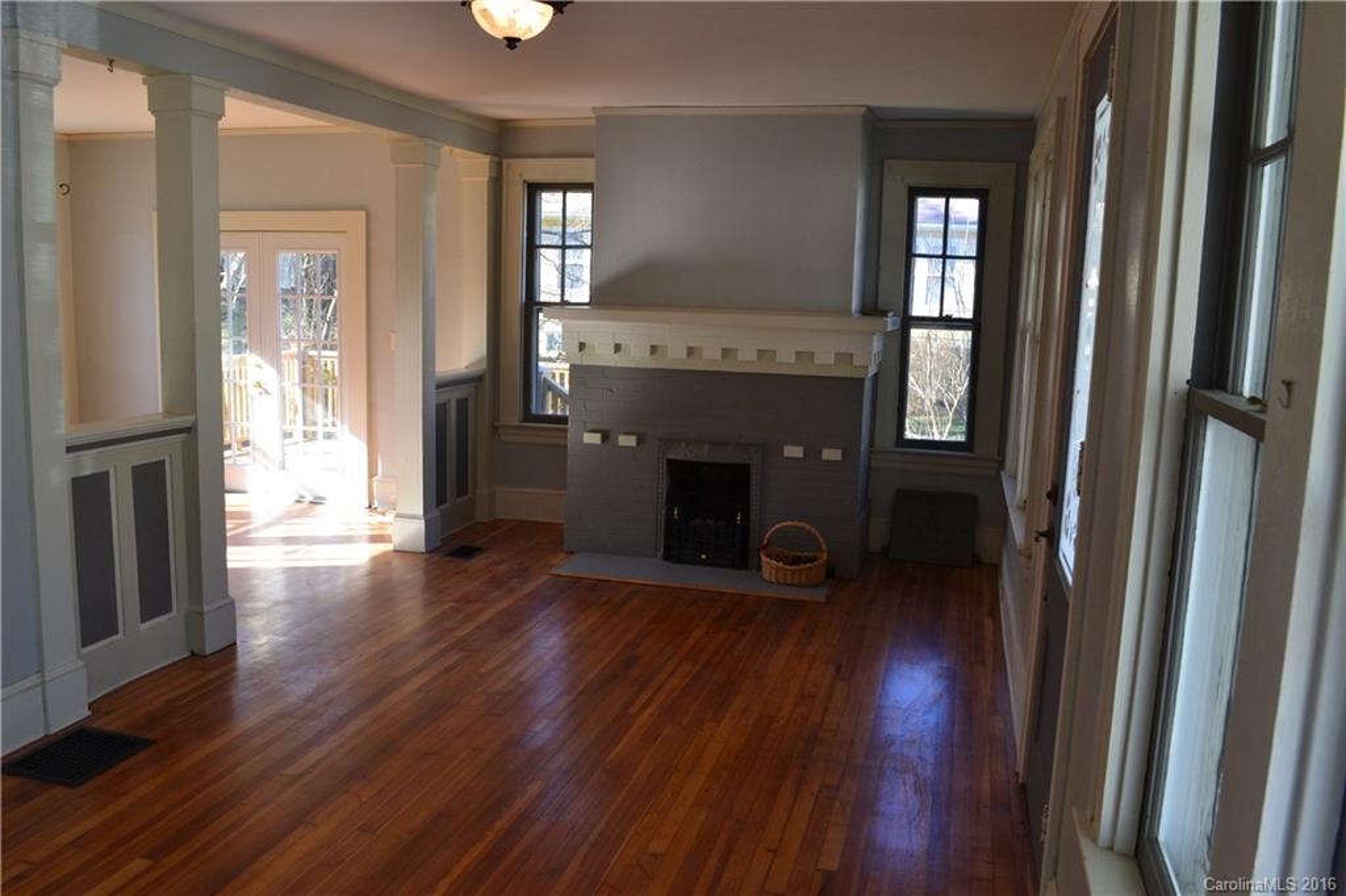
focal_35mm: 30
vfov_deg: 43.6
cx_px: 673
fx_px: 1121
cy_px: 448
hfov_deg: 61.9
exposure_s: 1/60
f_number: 8
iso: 500
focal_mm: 20
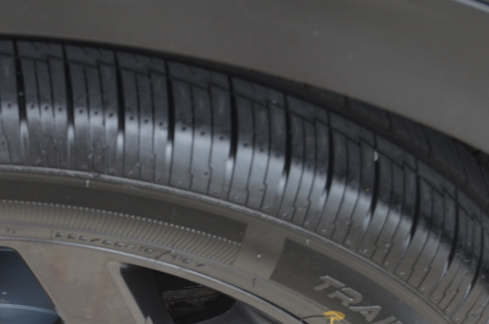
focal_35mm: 130
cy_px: 324
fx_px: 1762
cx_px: -18
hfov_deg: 15.5
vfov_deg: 10.4
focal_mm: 38
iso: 250
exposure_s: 1/125
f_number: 5.6
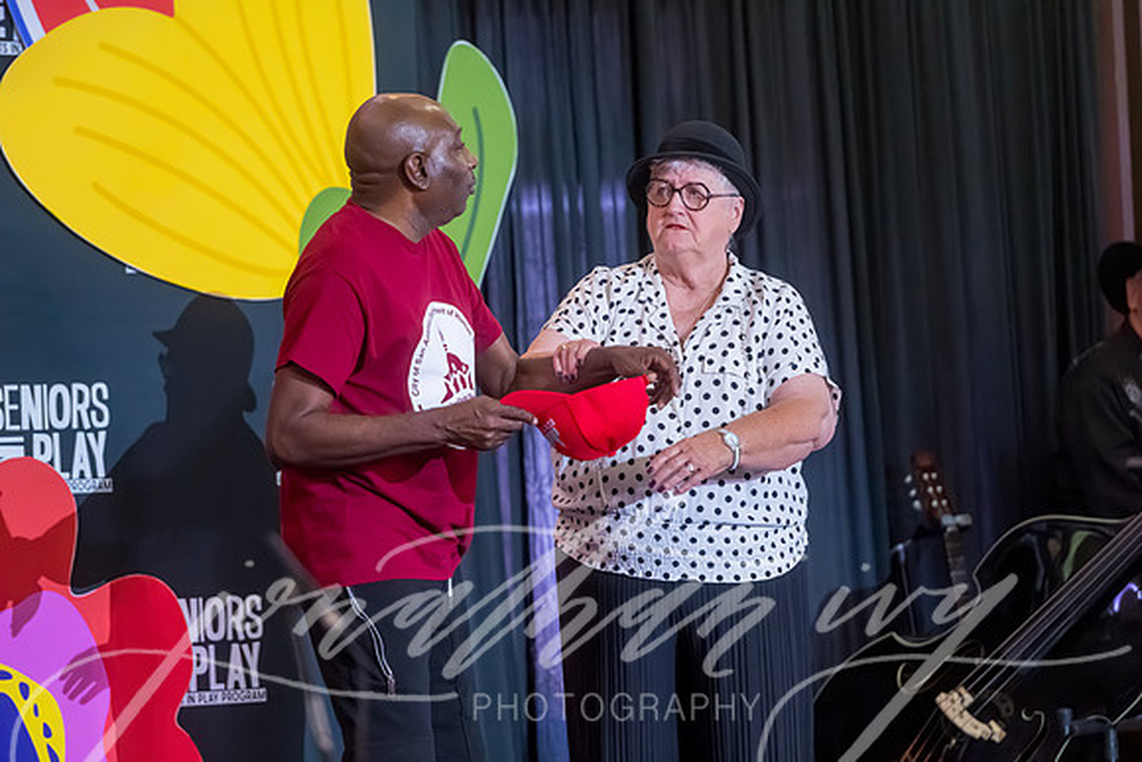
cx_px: 571
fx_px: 6187
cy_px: 381
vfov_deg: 7.0
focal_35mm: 195
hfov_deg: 10.5
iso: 8000
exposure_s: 1/200
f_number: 4
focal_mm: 195
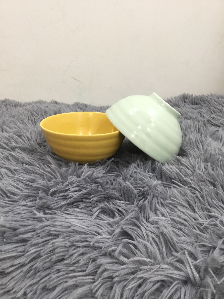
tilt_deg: -23.6
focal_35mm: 31
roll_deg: +1.3
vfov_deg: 58.4
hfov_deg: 45.4
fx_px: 267
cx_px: 112
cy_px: 150
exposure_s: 1/33
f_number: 2.4
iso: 125
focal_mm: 3.3
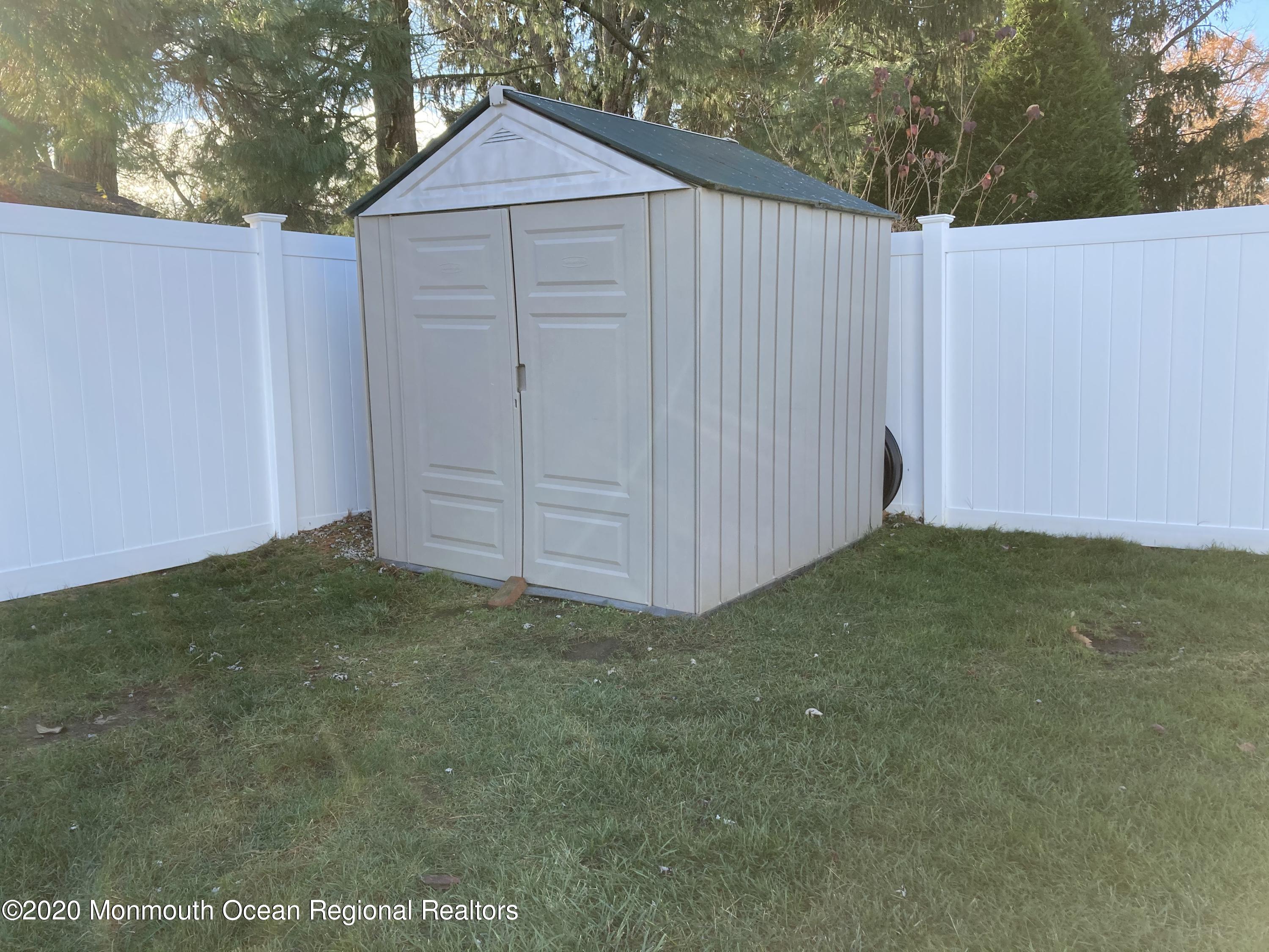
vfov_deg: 49.7
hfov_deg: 63.4
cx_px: 634
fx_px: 1026
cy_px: 476
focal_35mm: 28
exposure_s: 1/312
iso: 20
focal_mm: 3.99
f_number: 1.8
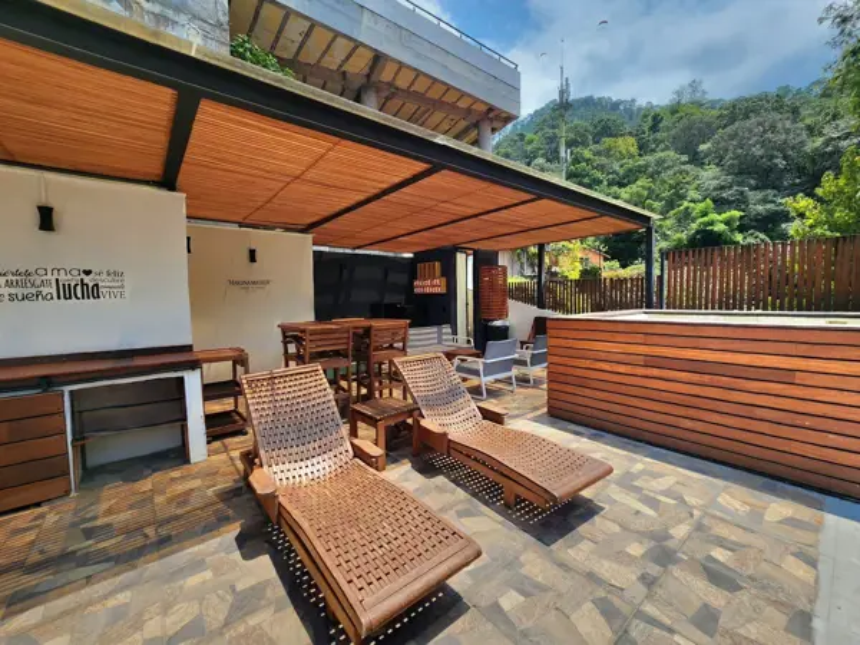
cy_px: 322
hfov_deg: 106.2
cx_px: 430
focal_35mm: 13
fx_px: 323
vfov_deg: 89.9
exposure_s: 1/1667
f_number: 2.2
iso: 50
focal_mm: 2.2
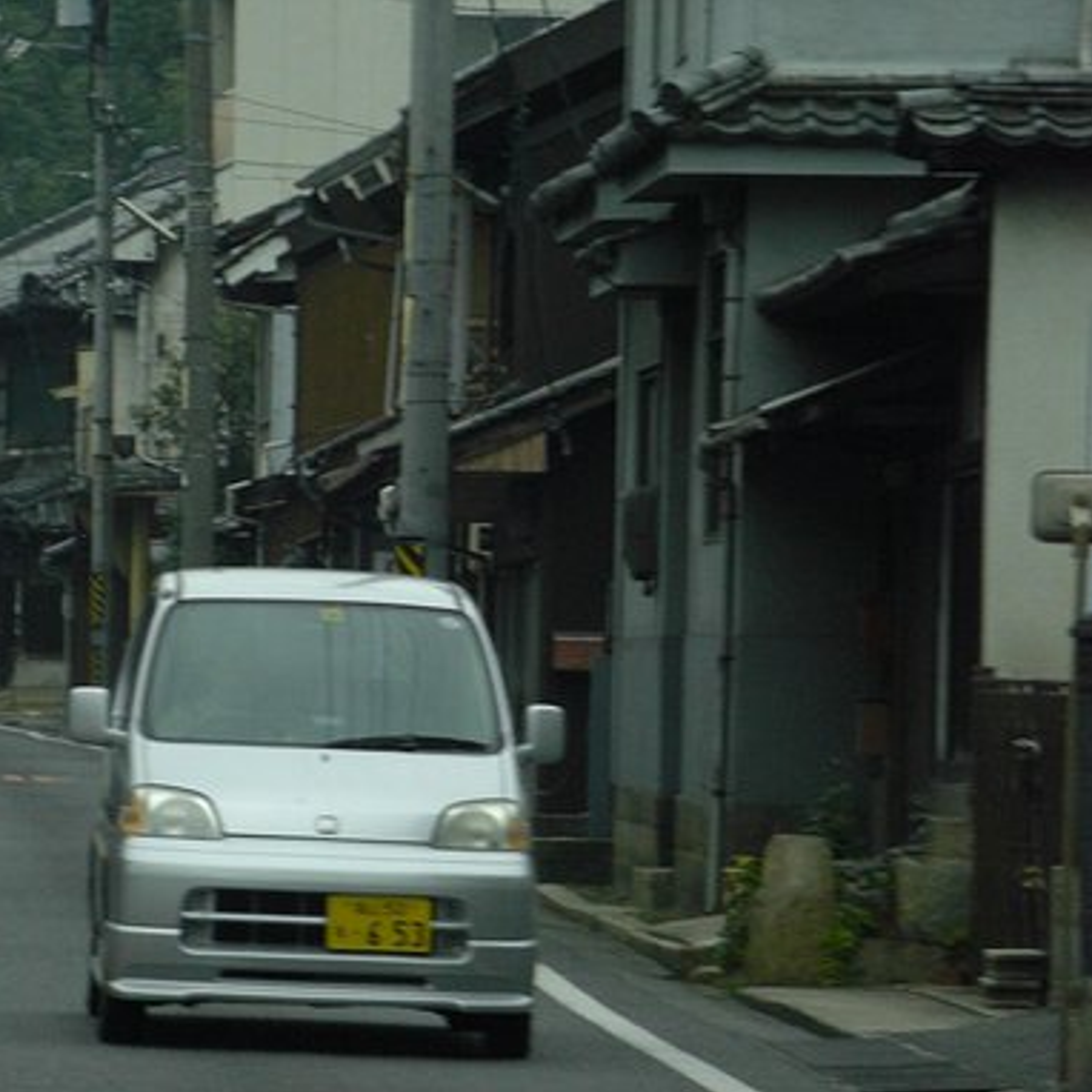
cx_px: 406
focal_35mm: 295
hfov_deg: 5.9
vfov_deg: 5.9
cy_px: 546
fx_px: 10529
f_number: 5
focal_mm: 41
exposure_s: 1/320
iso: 200
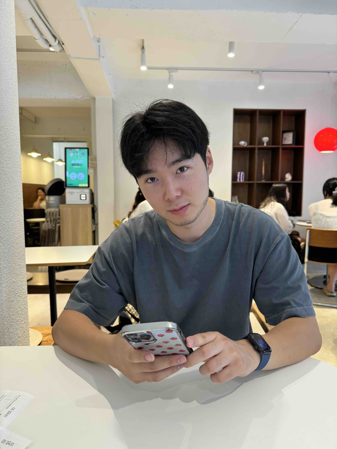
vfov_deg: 71.6
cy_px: 224
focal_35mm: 24
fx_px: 312
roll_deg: +0.0
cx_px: 168
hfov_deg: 56.8
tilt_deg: -7.1
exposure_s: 1/60
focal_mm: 6.76
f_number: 1.78
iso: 125
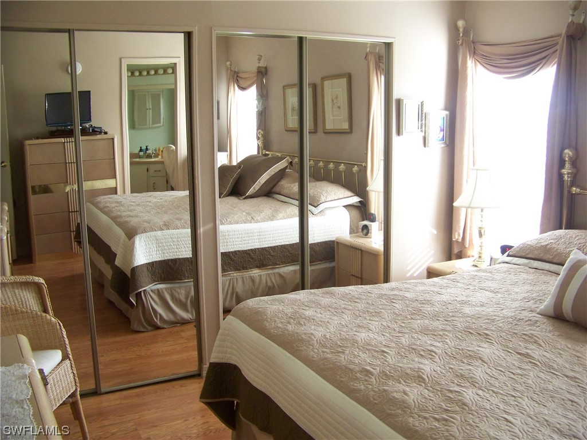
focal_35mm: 36
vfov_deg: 39.7
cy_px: 220
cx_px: 294
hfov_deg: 51.4
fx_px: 610
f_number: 2.8
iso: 200
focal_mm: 5.85
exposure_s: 1/30
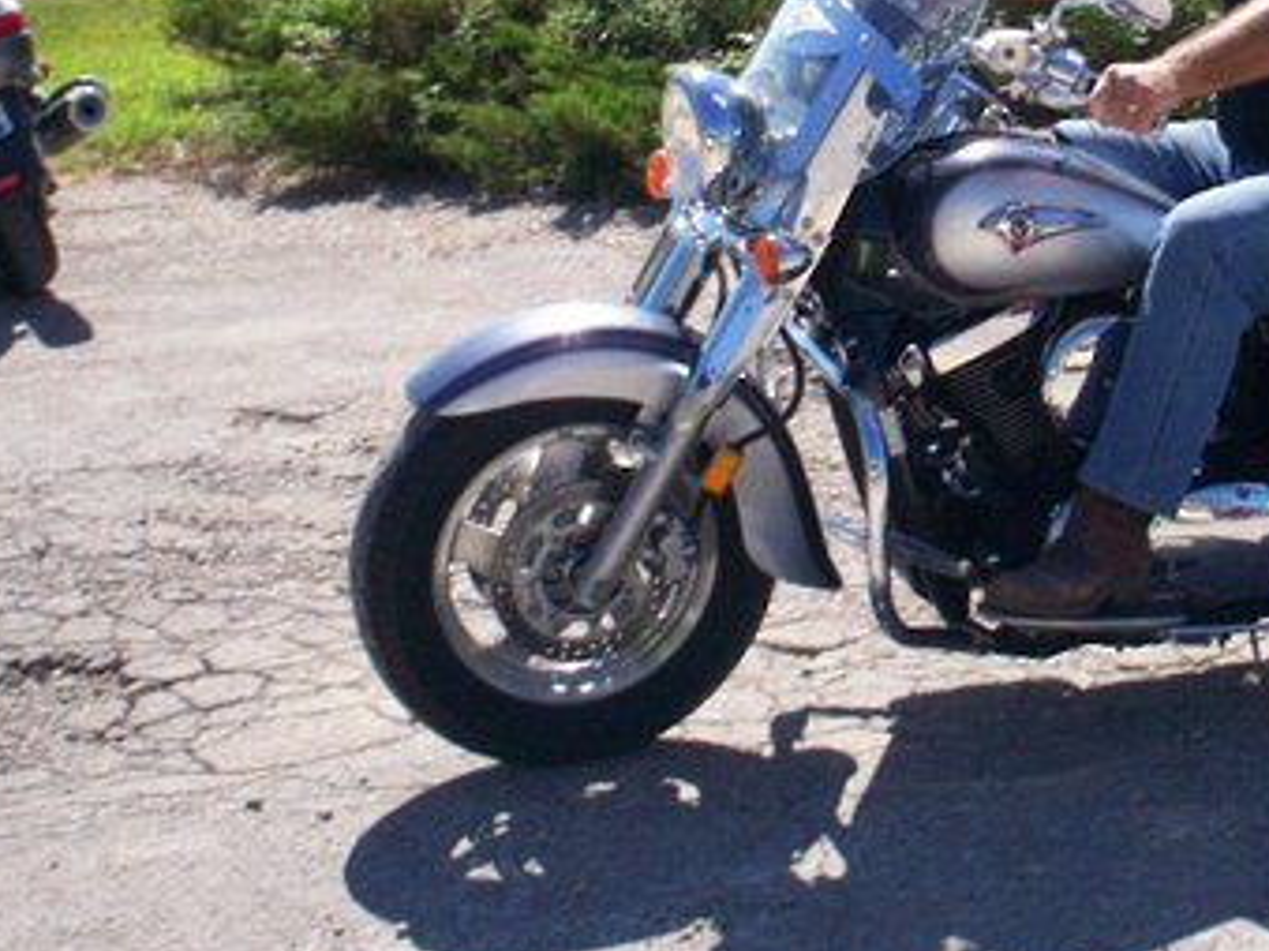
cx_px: 910
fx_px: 3115
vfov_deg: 17.0
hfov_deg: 22.9
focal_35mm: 85
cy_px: 22
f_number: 4.5
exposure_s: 1/522
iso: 100
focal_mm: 6
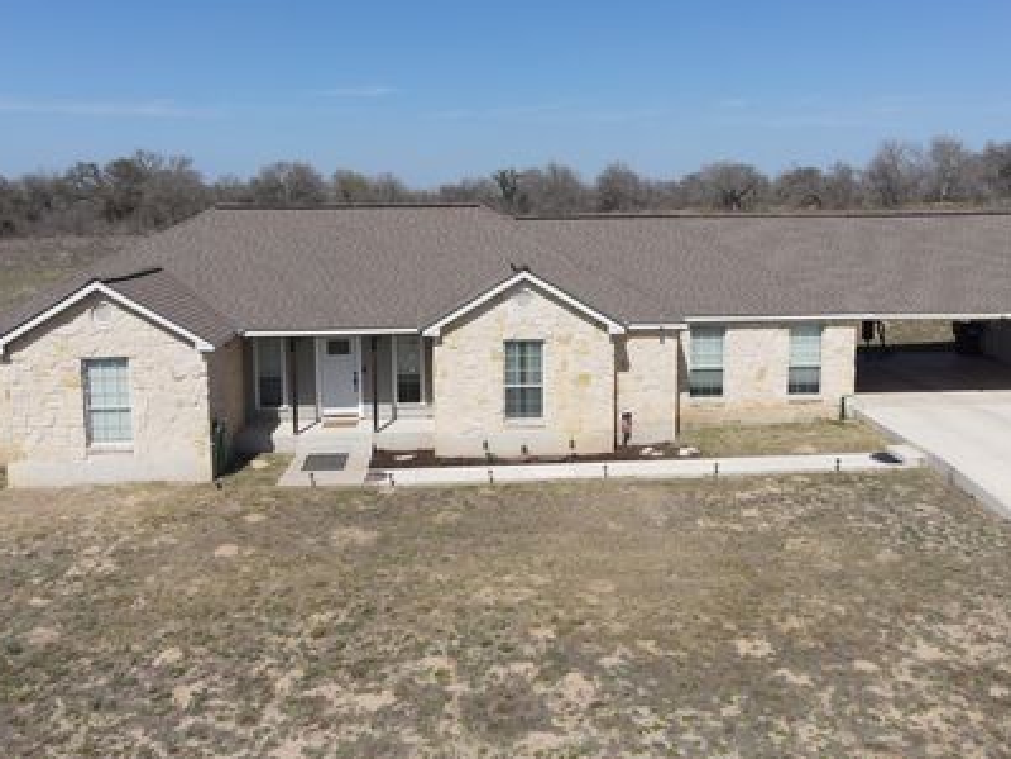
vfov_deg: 46.5
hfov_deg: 59.9
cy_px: 300
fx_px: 876
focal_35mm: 30
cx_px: 523
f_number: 2.8
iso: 100
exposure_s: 1/1000
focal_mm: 4.5
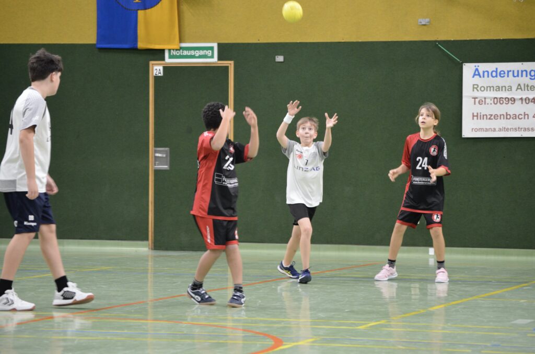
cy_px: 177
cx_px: 268
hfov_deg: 11.3
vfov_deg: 7.5
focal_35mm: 183
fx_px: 2714
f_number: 4.8
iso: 1600
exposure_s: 1/160
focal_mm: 122
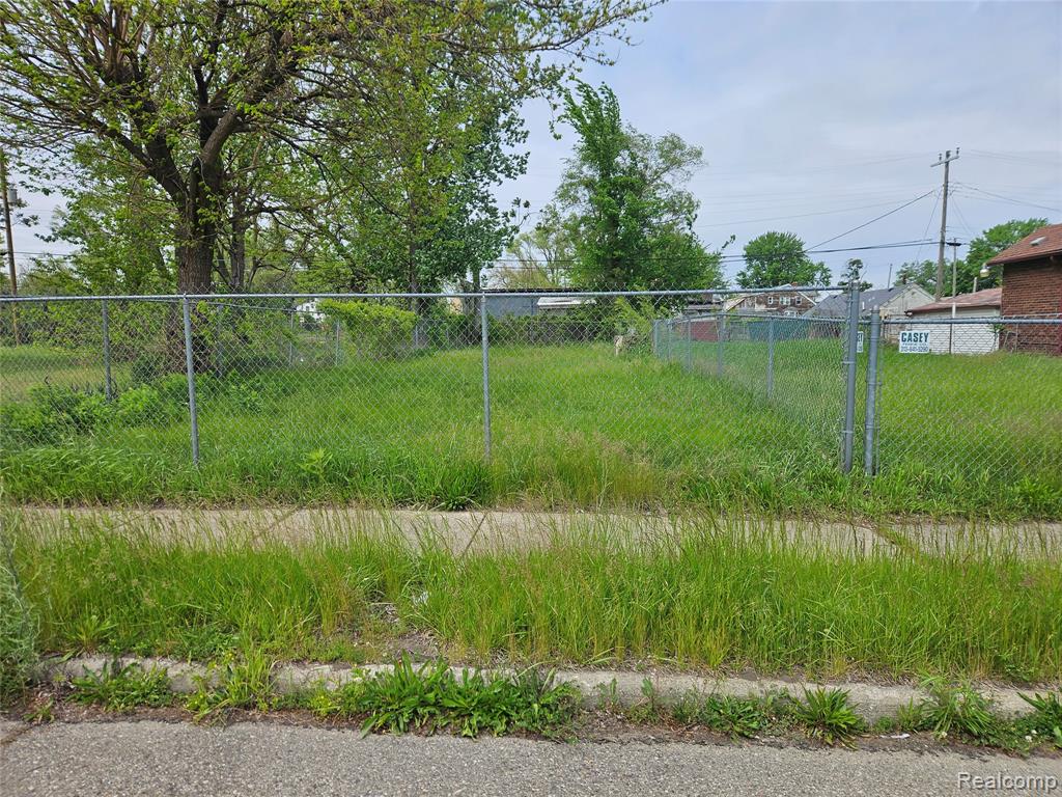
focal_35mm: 23
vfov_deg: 58.9
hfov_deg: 73.9
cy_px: 398
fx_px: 706
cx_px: 531
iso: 25
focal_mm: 5.4
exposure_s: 1/2066
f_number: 1.8
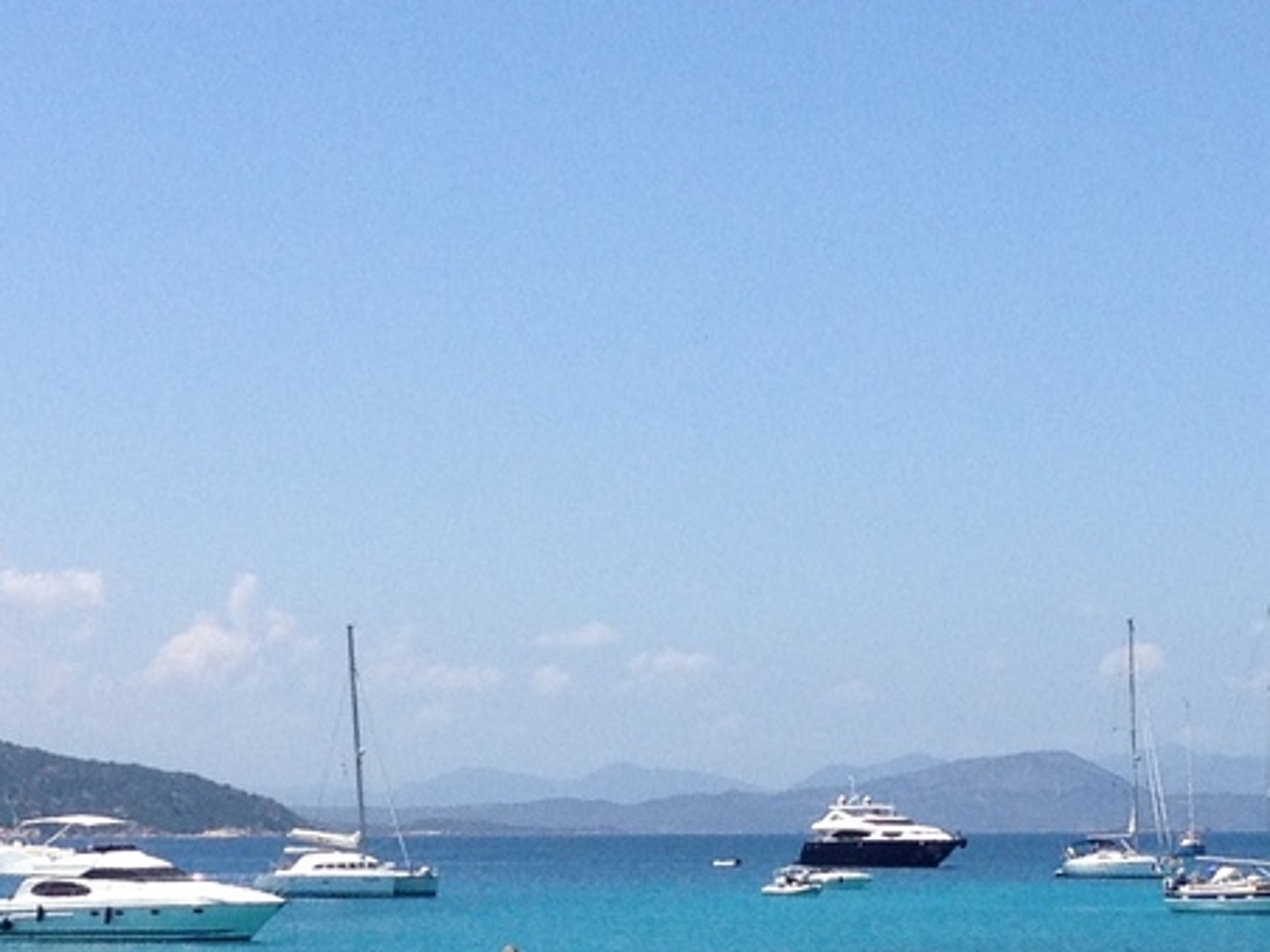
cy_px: 927
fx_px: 4549
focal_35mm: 124
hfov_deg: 15.8
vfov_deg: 11.8
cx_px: 1051
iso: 50
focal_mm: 4.28
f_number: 2.4
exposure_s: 1/2513
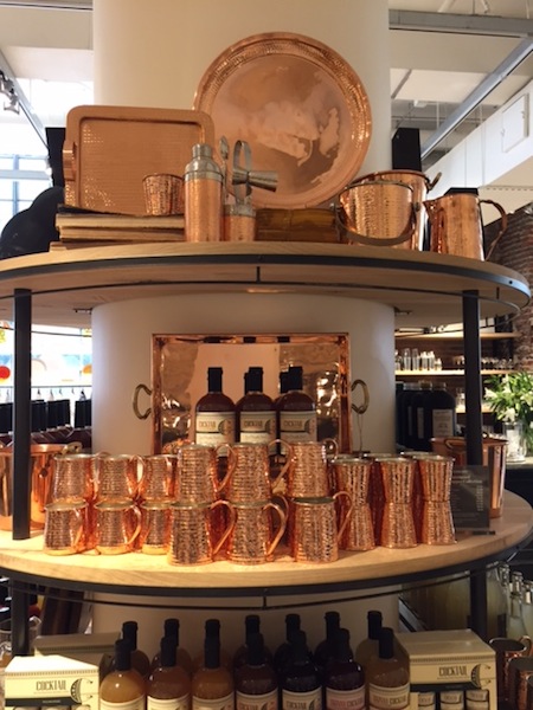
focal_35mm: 29
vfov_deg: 61.7
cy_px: 355
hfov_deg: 48.2
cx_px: 266
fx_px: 595
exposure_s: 1/30
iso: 80
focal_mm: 4.15
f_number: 2.2
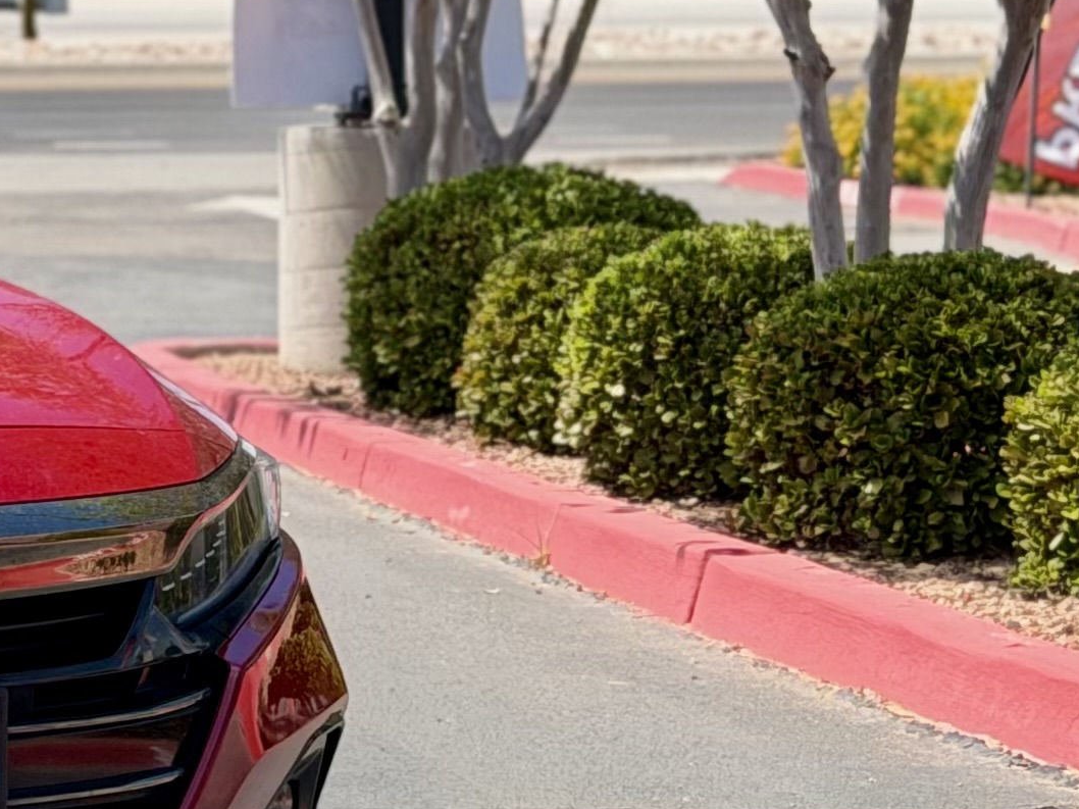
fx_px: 5703
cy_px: 370
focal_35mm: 183
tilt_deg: -4.8
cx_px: -924
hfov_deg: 10.1
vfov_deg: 8.1
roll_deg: +1.0
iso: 64
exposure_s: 1/2667
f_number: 1.78
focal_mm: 6.76
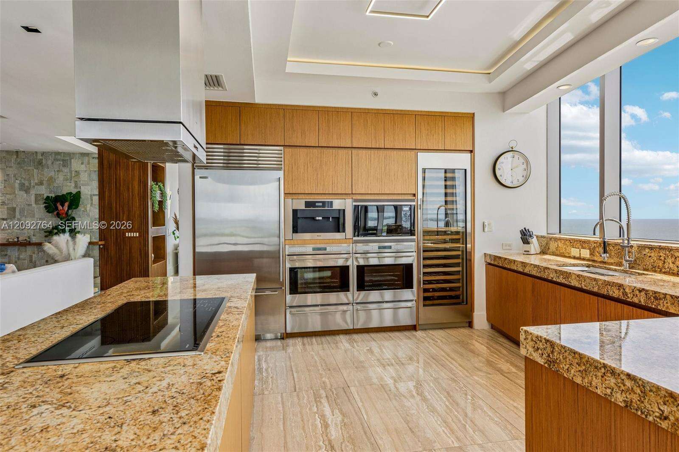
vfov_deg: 59.5
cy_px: 226
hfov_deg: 81.2
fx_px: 396
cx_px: 340
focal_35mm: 21
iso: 200
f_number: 9
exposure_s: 1/30
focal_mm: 21
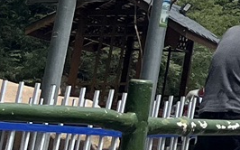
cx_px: 678
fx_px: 1353
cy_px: -286
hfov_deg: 8.7
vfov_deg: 5.9
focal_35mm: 207
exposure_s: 1/5076
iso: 50
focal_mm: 5.1
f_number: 1.6
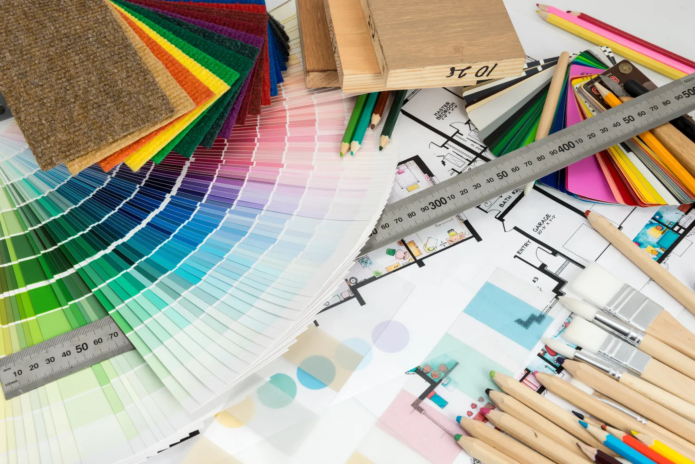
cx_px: 348
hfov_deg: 39.6
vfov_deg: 27.0
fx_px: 966
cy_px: 232
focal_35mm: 50
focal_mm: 50
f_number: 14
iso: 100
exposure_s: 1/125
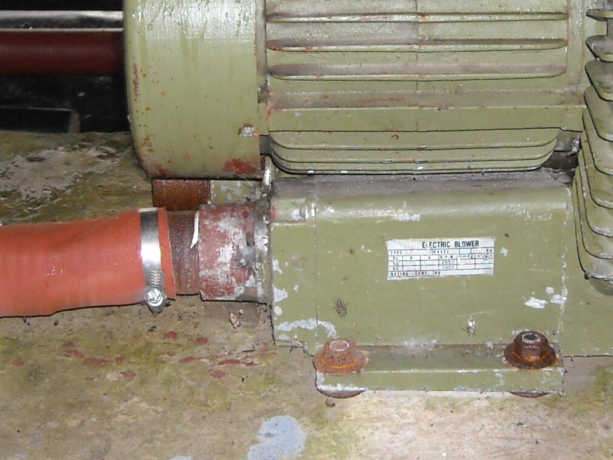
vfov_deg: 16.4
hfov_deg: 22.0
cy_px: 74
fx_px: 1576
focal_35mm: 89
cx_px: 316
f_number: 2.8
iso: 200
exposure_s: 1/60
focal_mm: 5.7
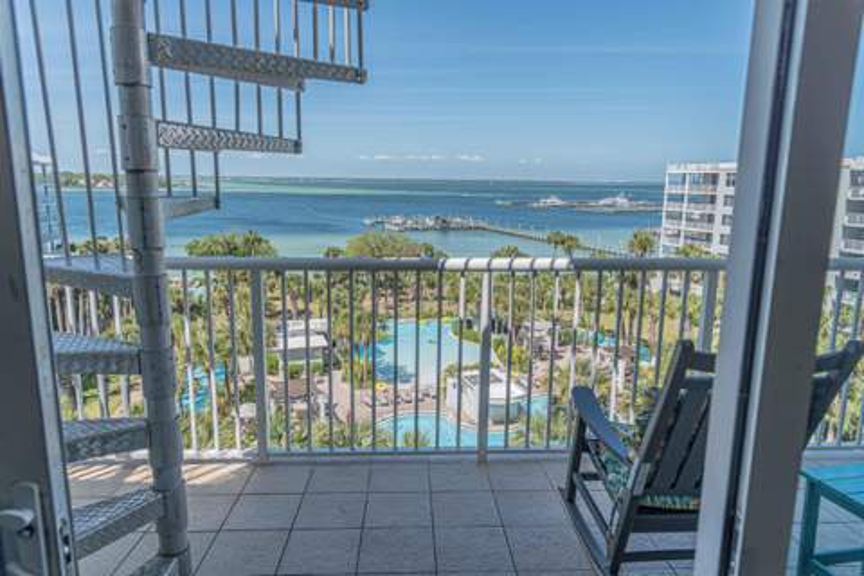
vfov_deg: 53.1
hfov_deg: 73.7
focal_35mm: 24
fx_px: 576
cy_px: 288
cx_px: 432
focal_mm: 24
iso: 100
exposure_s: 1/500
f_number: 7.1
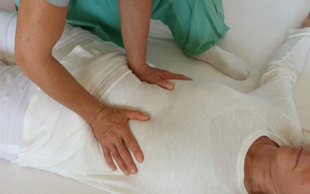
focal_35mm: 49
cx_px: 155
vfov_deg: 26.3
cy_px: 114
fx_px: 414
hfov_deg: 41.1
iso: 200
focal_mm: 8.3
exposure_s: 1/20
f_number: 4.5
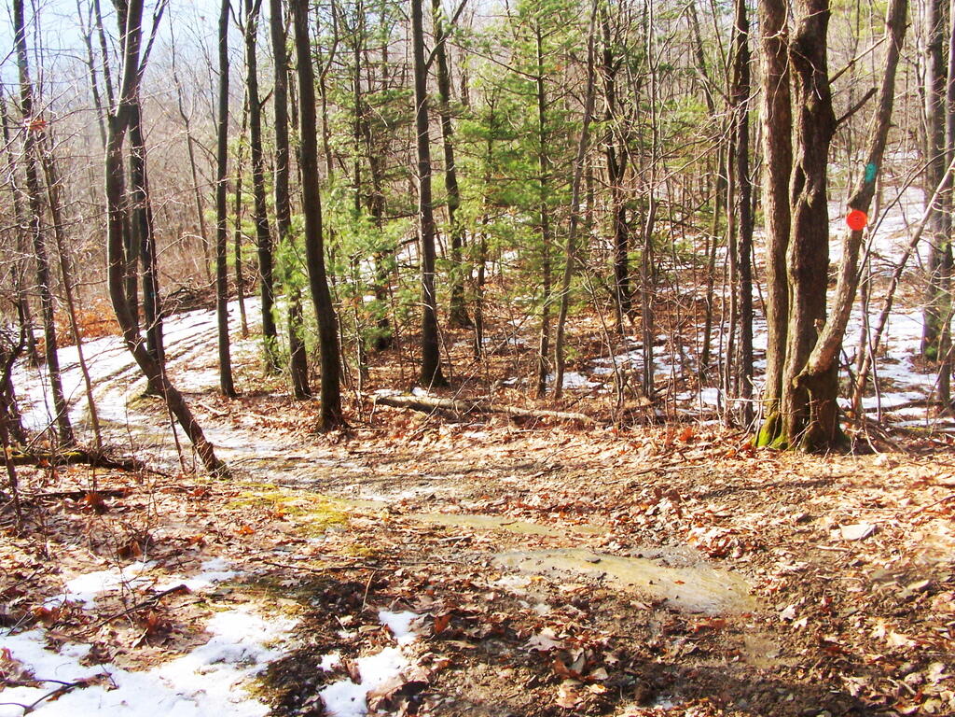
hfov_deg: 49.0
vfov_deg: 37.7
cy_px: 358
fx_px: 1048
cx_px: 478
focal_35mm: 38
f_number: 8
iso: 200
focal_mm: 6.3
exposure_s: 1/125
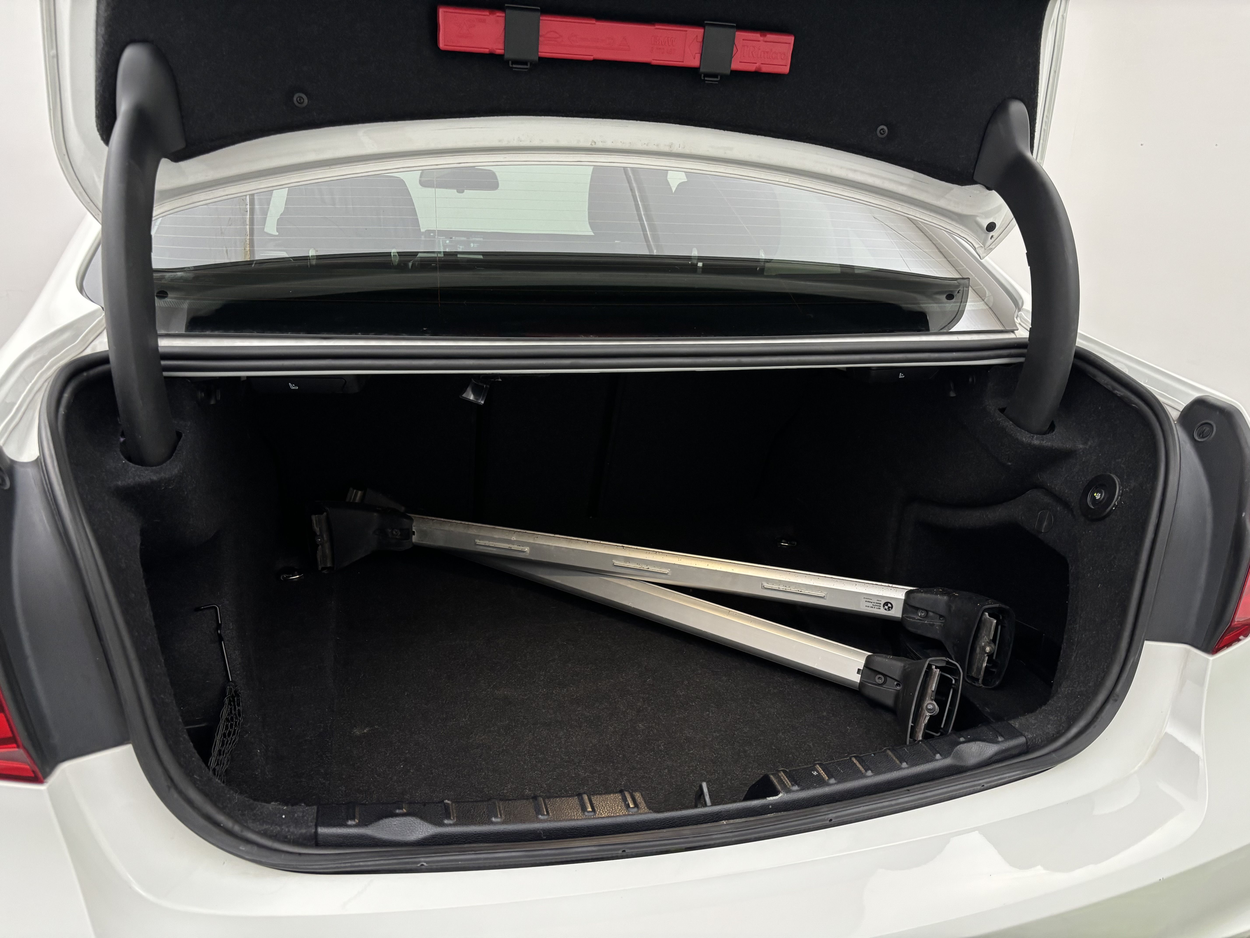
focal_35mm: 26
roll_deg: -1.8
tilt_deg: -16.8
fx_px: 939
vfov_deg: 53.1
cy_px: 469
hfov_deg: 67.3
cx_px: 625
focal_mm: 5.96
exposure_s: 1/60
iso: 160
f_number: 1.6
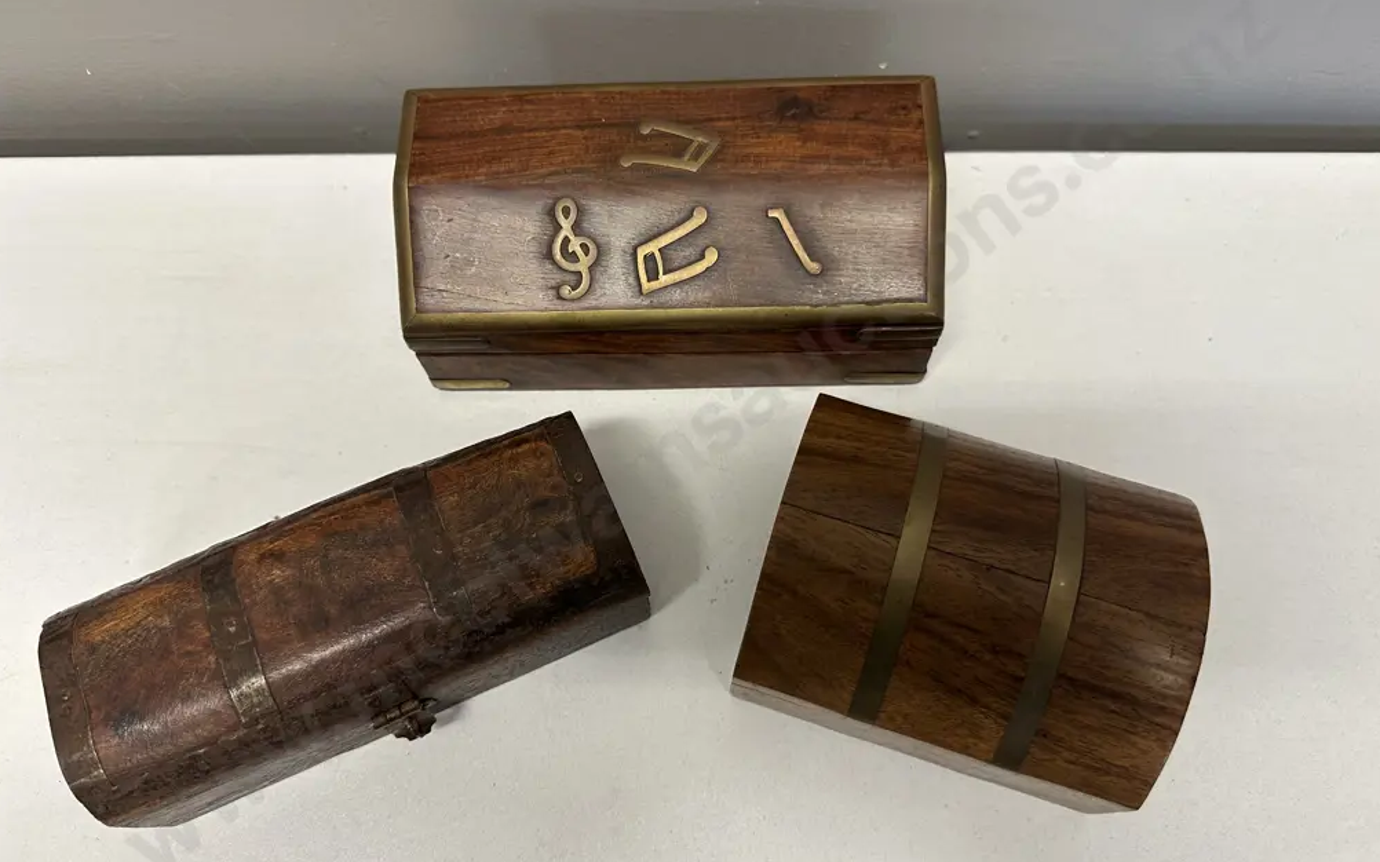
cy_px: 438
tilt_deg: -67.8
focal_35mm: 26
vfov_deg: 47.6
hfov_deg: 70.4
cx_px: 701
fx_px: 978
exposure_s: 1/100
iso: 160
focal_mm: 6.86
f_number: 1.78
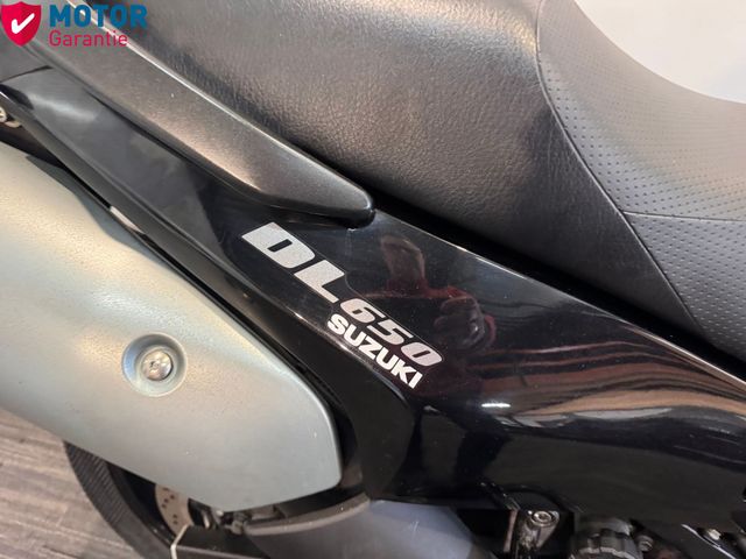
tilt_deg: -48.0
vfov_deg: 56.8
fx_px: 517
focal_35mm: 24
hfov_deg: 71.6
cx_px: 373
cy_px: 280
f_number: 1.78
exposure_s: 1/50
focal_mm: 6.76
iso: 800
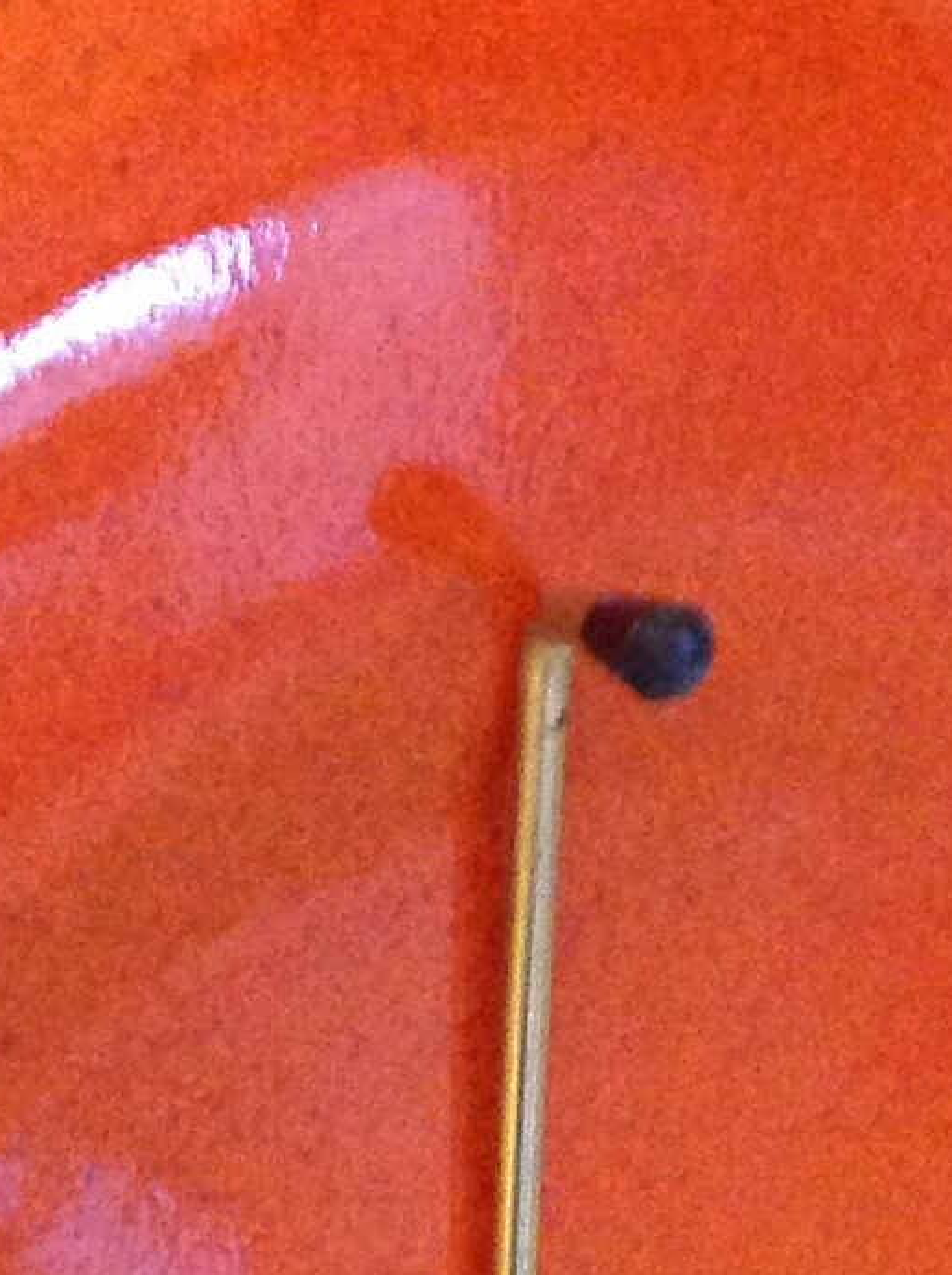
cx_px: -39
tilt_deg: -42.0
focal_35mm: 131
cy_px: 1398
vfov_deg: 14.7
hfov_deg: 11.2
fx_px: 4820
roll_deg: +1.1
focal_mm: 4.28
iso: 500
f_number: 2.4
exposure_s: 1/15
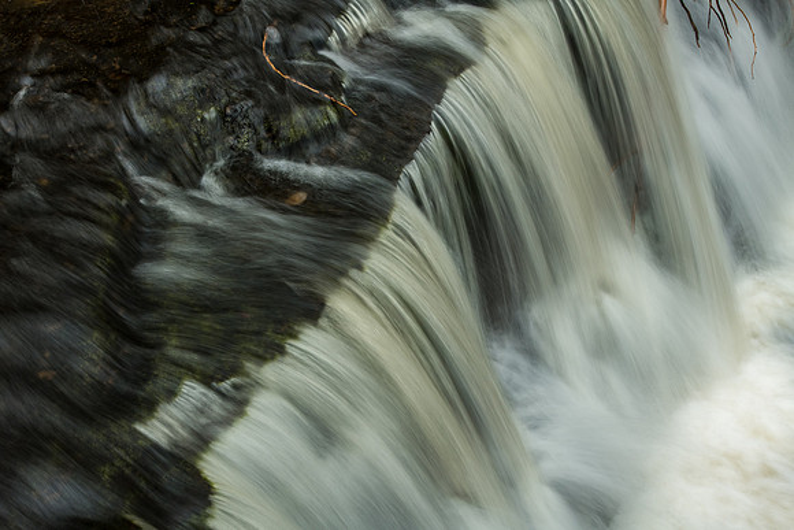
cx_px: 397
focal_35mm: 70
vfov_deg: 19.5
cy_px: 265
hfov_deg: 28.8
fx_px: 1544
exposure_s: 1/4
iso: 400
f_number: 16
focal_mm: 70
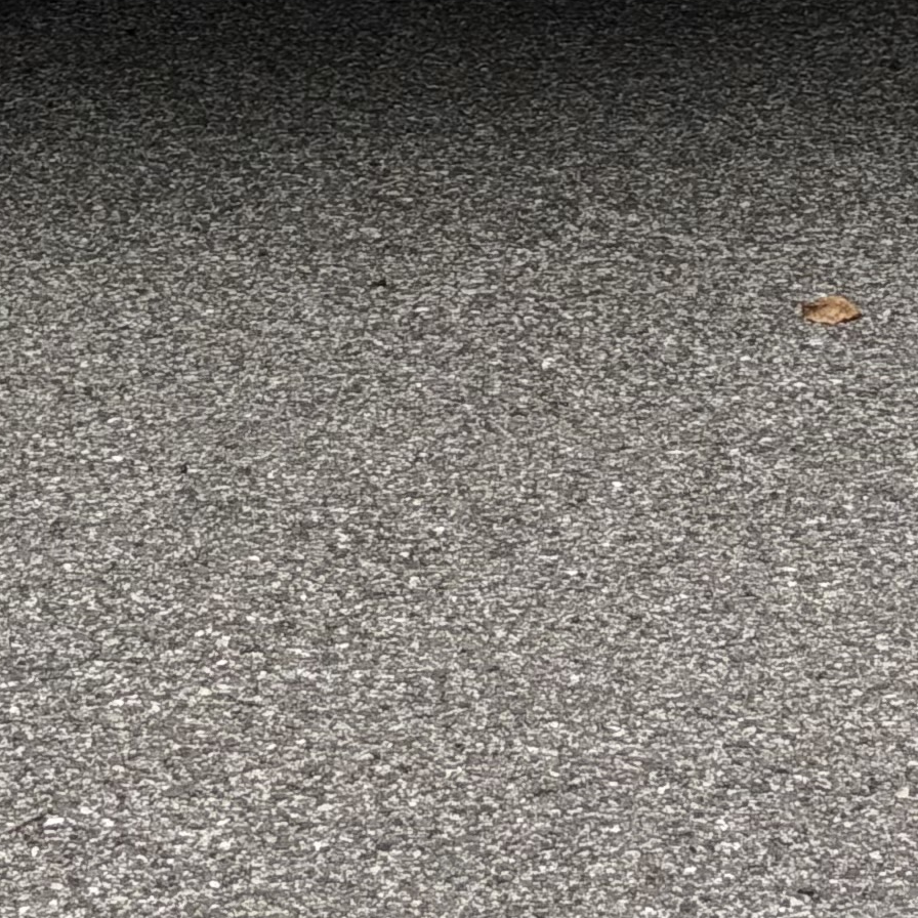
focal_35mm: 191
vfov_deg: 8.6
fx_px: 5731
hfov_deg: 9.2
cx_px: 476
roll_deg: -1.7
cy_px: -1014
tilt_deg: -1.2
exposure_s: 1/1553
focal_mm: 6.93
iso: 64
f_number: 1.8
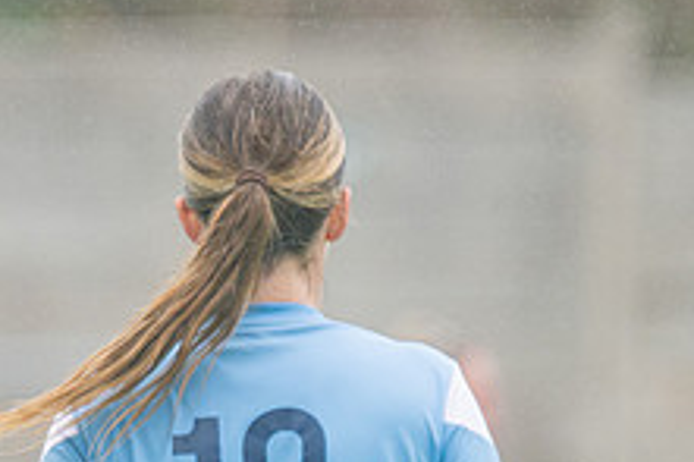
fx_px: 31283
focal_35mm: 1624
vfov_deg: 0.8
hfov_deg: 1.3
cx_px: -296
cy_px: 565
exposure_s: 1/1600
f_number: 2.8
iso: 500
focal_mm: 300
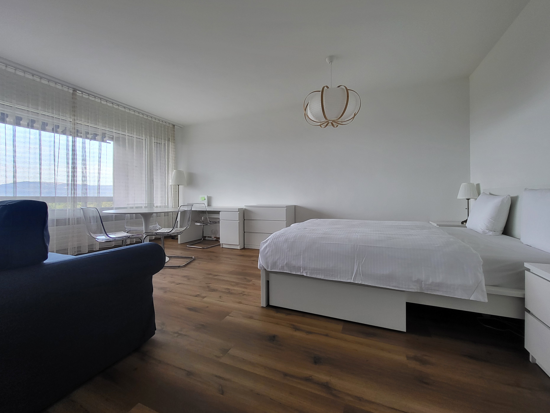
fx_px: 222
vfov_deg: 85.6
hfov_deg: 102.0
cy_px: 196
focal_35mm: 14
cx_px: 282
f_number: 2.2
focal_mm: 1.74
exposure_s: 1/50
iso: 80
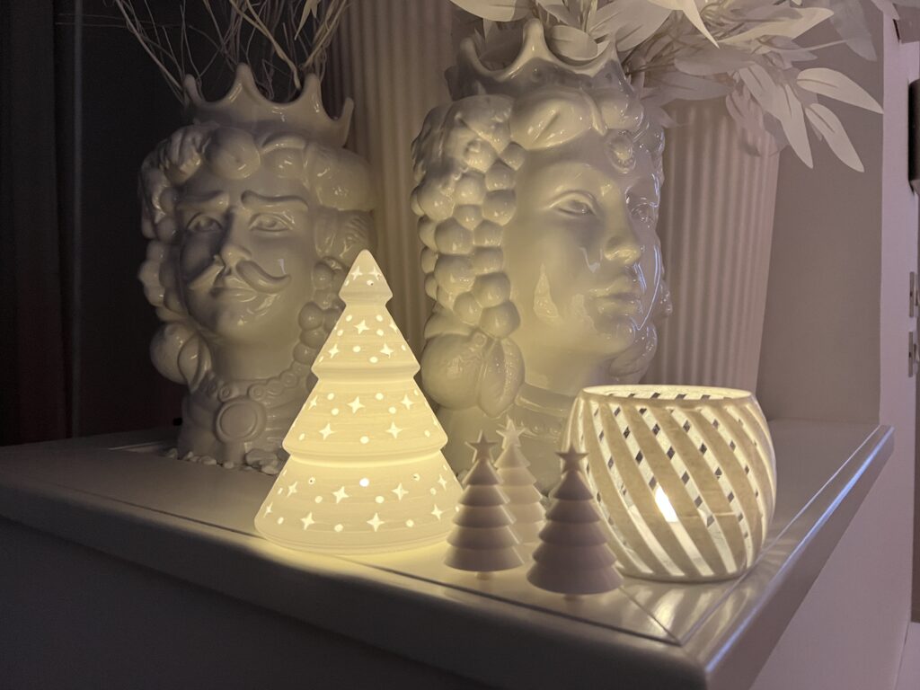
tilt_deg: -1.5
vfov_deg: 53.1
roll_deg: -0.3
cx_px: 460
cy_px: 345
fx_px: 691
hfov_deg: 67.3
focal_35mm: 26
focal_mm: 5.7
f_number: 1.5
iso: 640
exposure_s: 1/40
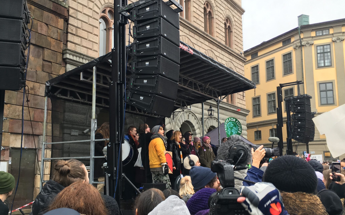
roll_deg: +1.5
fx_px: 357
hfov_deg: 51.5
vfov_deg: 33.6
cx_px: 155
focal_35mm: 38
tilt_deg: +7.3
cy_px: 110
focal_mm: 4.15
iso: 40
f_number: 2.2
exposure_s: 1/100
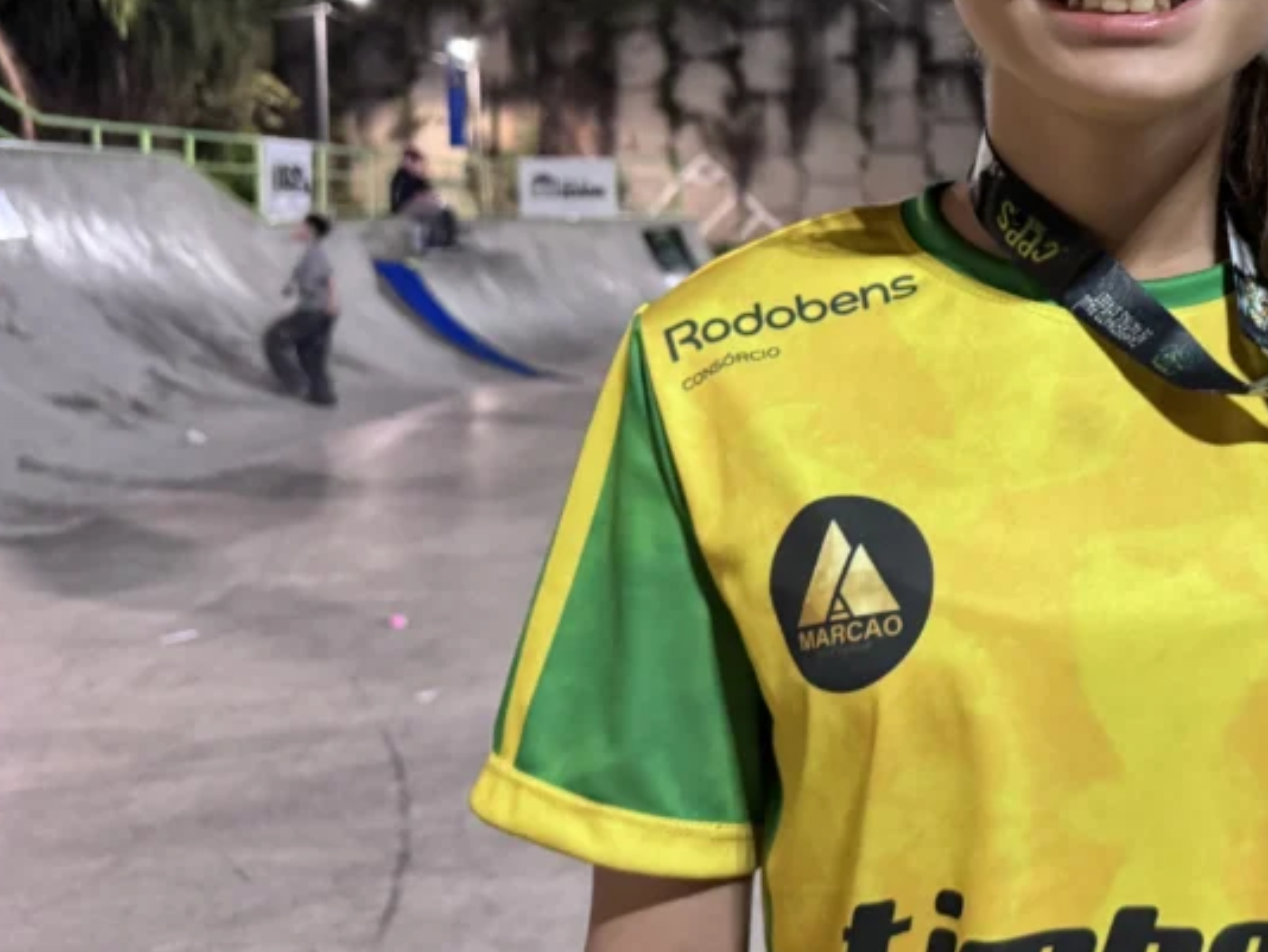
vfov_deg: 31.2
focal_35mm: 46
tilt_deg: -3.8
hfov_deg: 38.4
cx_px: 1145
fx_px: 1686
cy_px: 297
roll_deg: +0.7
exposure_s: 1/40
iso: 800
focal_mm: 6.8
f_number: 1.8
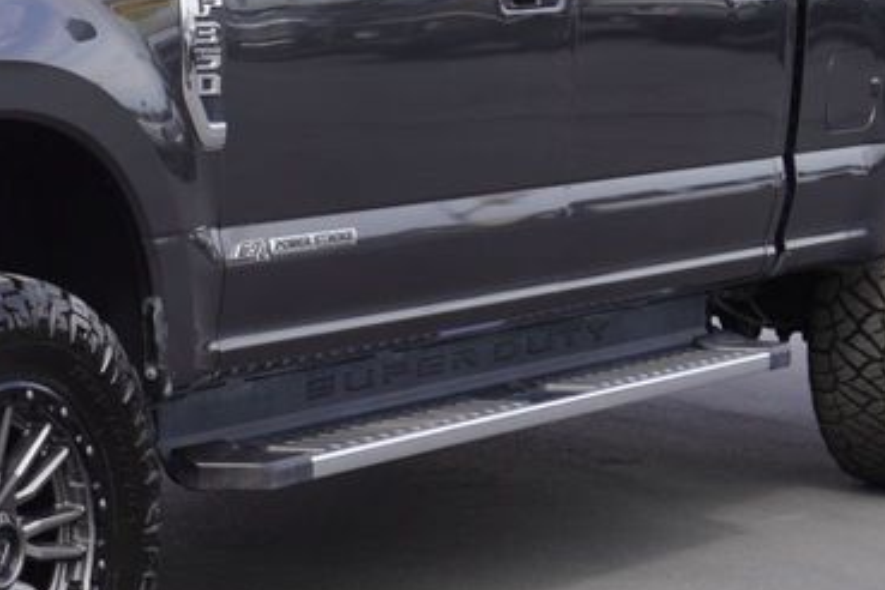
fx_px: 3377
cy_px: 213
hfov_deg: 14.7
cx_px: -24
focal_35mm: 137
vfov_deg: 10.0
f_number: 8
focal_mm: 33
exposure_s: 1/100
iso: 100
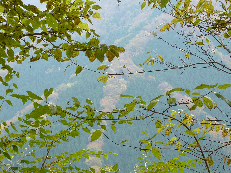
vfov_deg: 12.2
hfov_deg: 16.3
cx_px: 116
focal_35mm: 121
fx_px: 807
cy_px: 86
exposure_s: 1/40
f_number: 4.1
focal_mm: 11
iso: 125
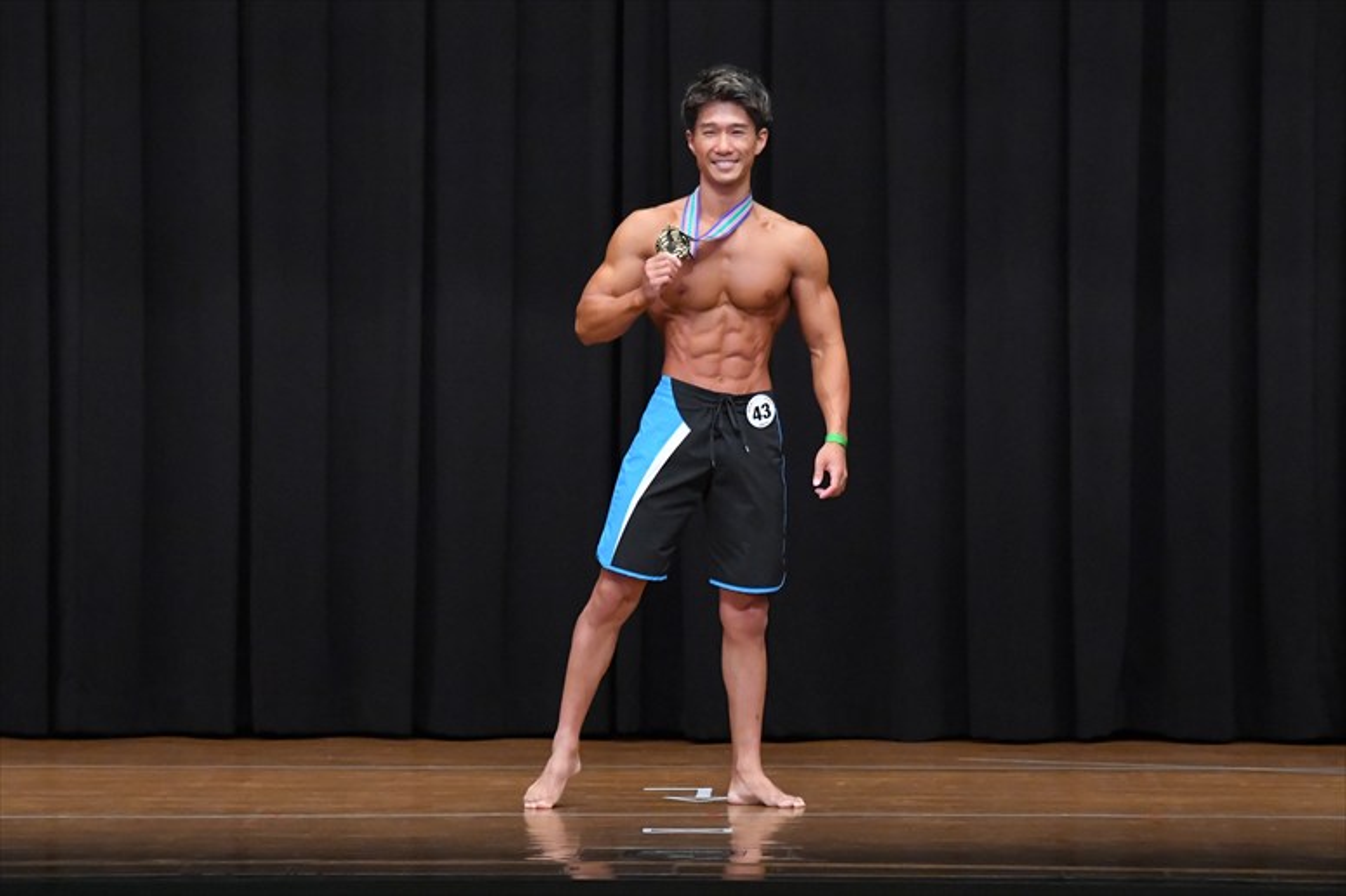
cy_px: 448
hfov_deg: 9.2
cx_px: 673
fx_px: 8409
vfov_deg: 6.1
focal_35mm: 225
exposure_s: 1/400
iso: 8000
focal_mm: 150
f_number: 5.6
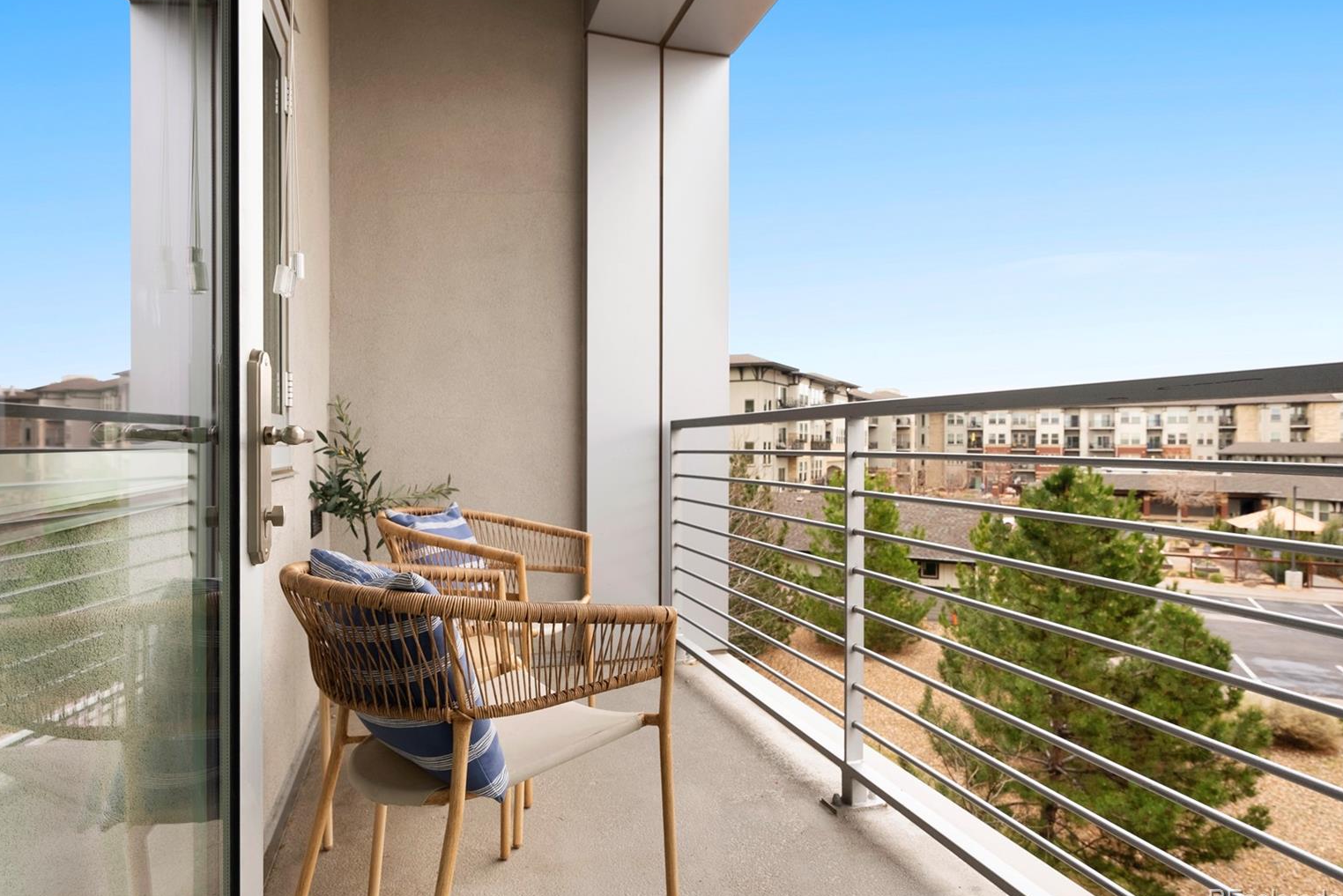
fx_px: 784
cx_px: 646
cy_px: 447
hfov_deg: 81.2
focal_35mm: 21
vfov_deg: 59.5
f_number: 8
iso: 250
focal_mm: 20
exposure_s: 1/40
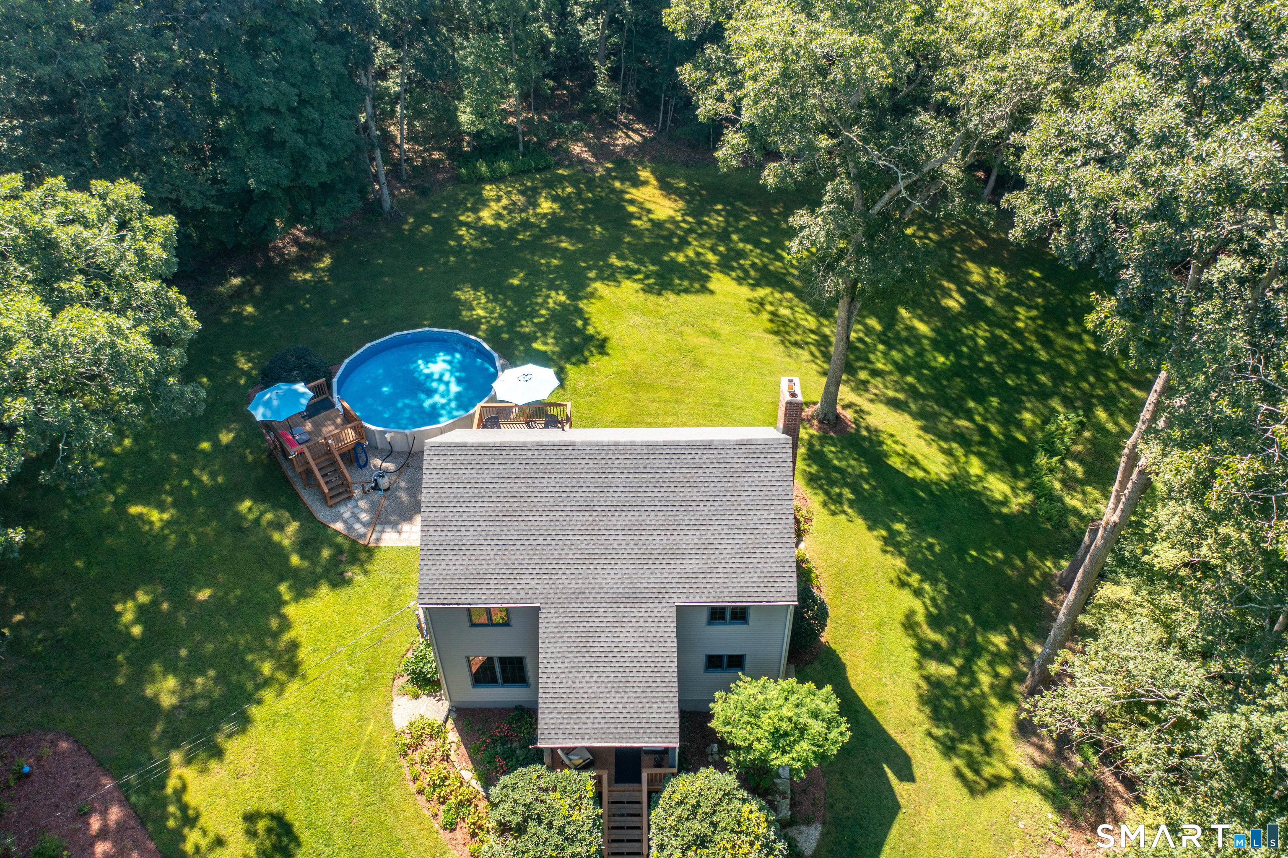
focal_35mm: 28
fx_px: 1001
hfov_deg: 65.5
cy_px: 429
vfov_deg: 46.4
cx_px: 644
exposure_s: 1/60
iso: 100
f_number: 2.8
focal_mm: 10.26
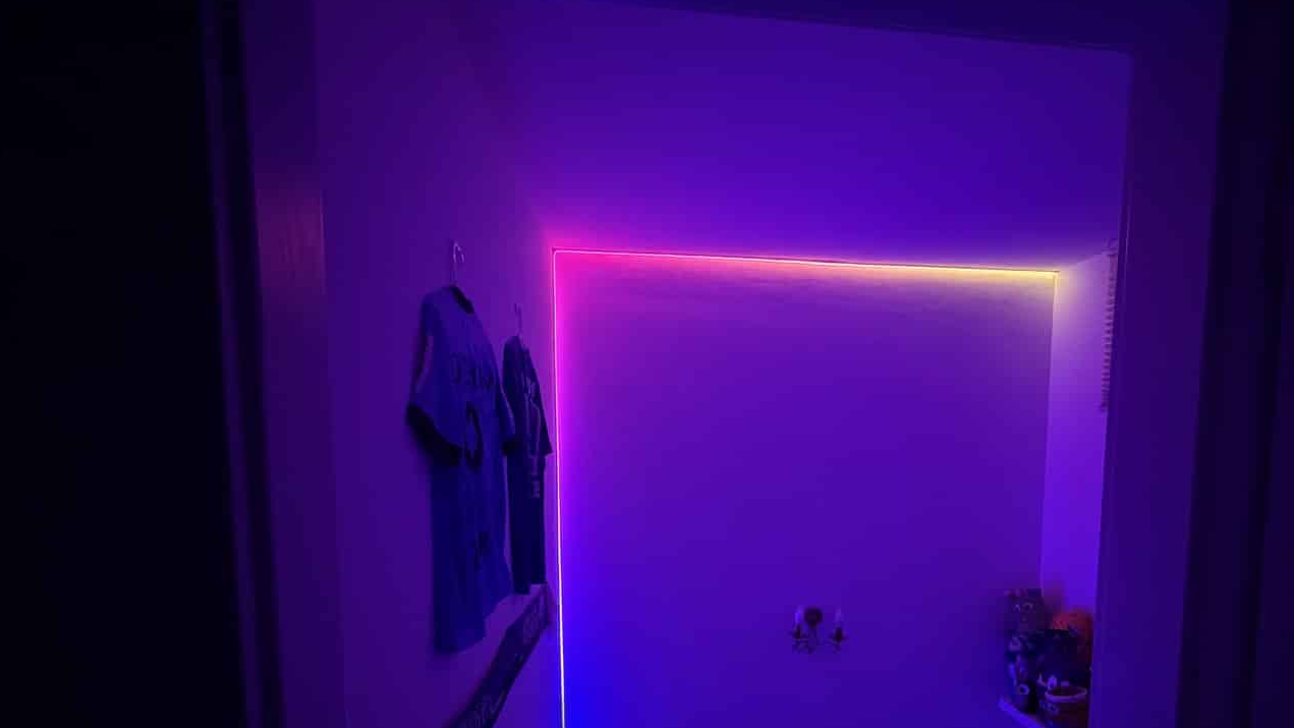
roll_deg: +0.2
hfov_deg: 92.2
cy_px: 501
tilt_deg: -5.0
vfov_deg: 59.2
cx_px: 725
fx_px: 618
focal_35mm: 18
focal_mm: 2.22
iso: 800
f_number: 2.2
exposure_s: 1/60
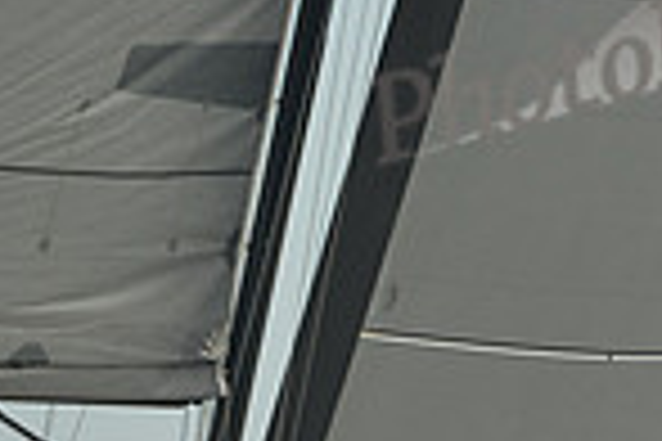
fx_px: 5093
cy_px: 344
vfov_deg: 5.0
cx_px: 140
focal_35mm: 277
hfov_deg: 7.4
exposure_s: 1/1250
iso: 320
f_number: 7.1
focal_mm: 70
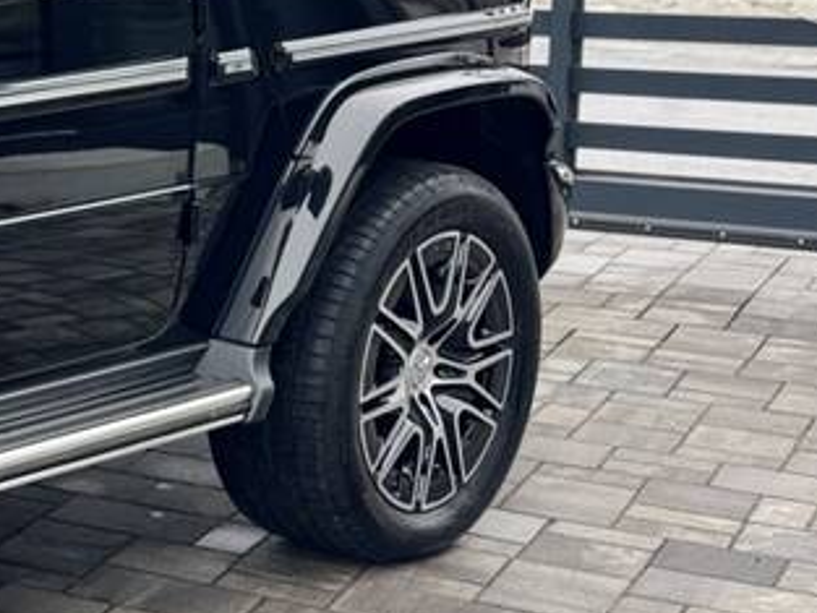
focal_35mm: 92
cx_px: -710
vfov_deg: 16.0
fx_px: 2172
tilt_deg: -10.7
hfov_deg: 17.0
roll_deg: +3.2
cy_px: 177
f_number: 1.78
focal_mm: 6.76
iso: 80
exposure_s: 1/259
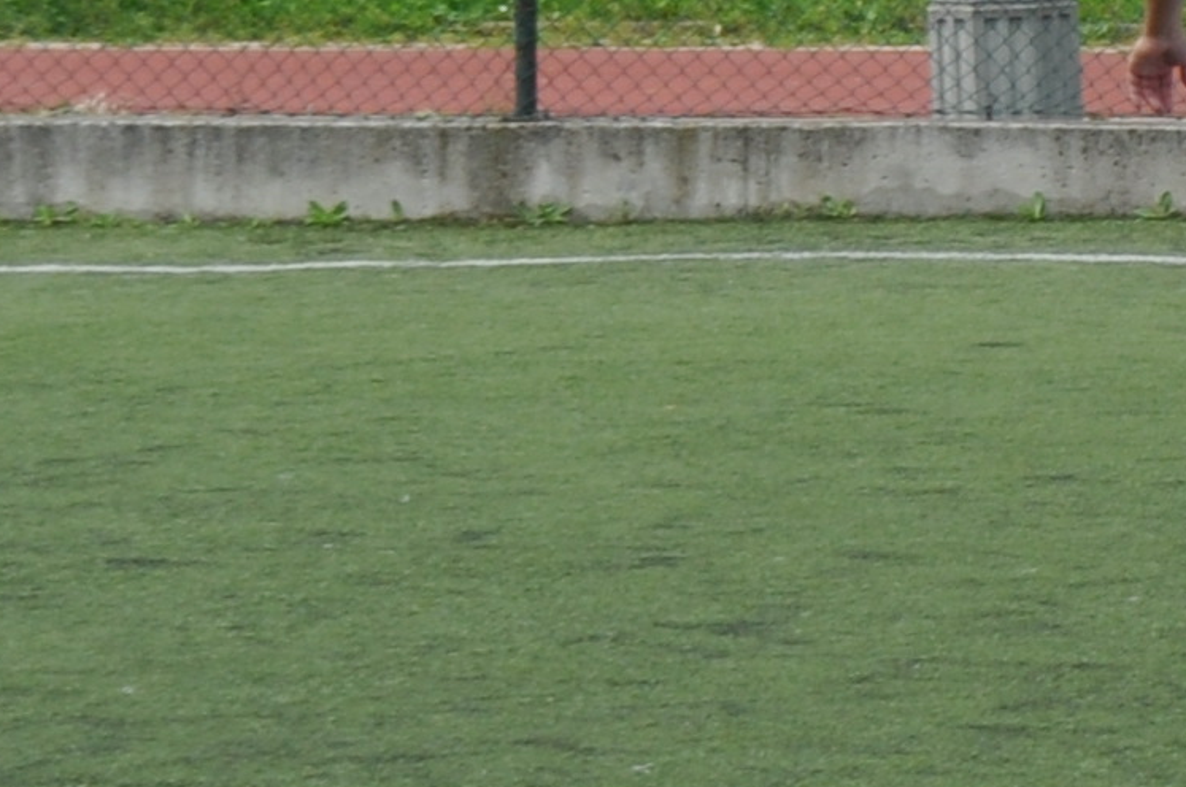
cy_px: -192
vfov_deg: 5.1
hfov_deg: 7.4
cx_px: 2442
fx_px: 8780
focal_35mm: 267
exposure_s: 1/320
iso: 200
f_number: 9
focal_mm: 31
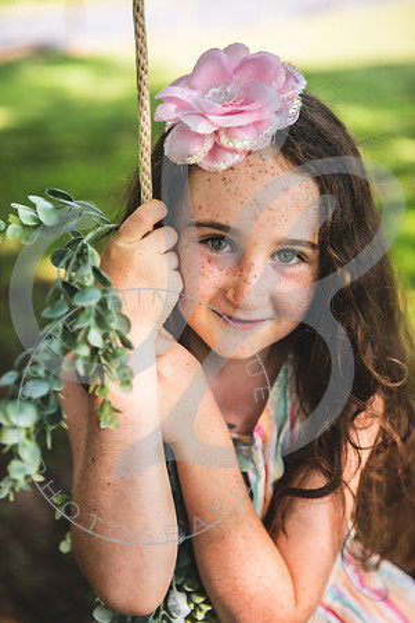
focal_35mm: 56
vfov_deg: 35.6
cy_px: 312
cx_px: 208
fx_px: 968
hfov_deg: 24.2
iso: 100
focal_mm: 56
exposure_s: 1/200
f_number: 2.8
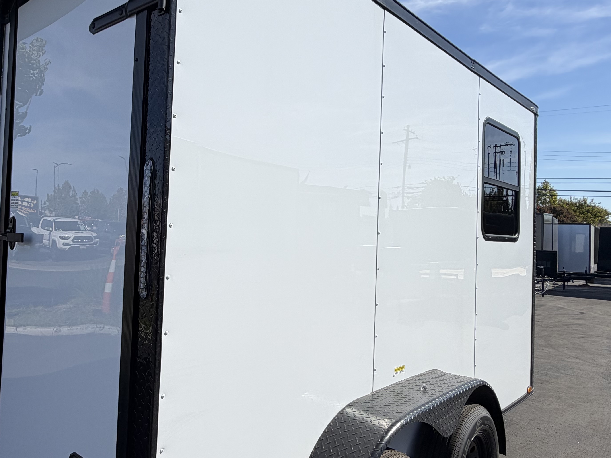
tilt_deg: +2.2
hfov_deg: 60.8
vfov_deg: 48.2
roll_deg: -2.3
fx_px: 512
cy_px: 218
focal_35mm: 29
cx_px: 229
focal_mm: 2.22
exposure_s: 1/1285
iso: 20
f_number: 2.2
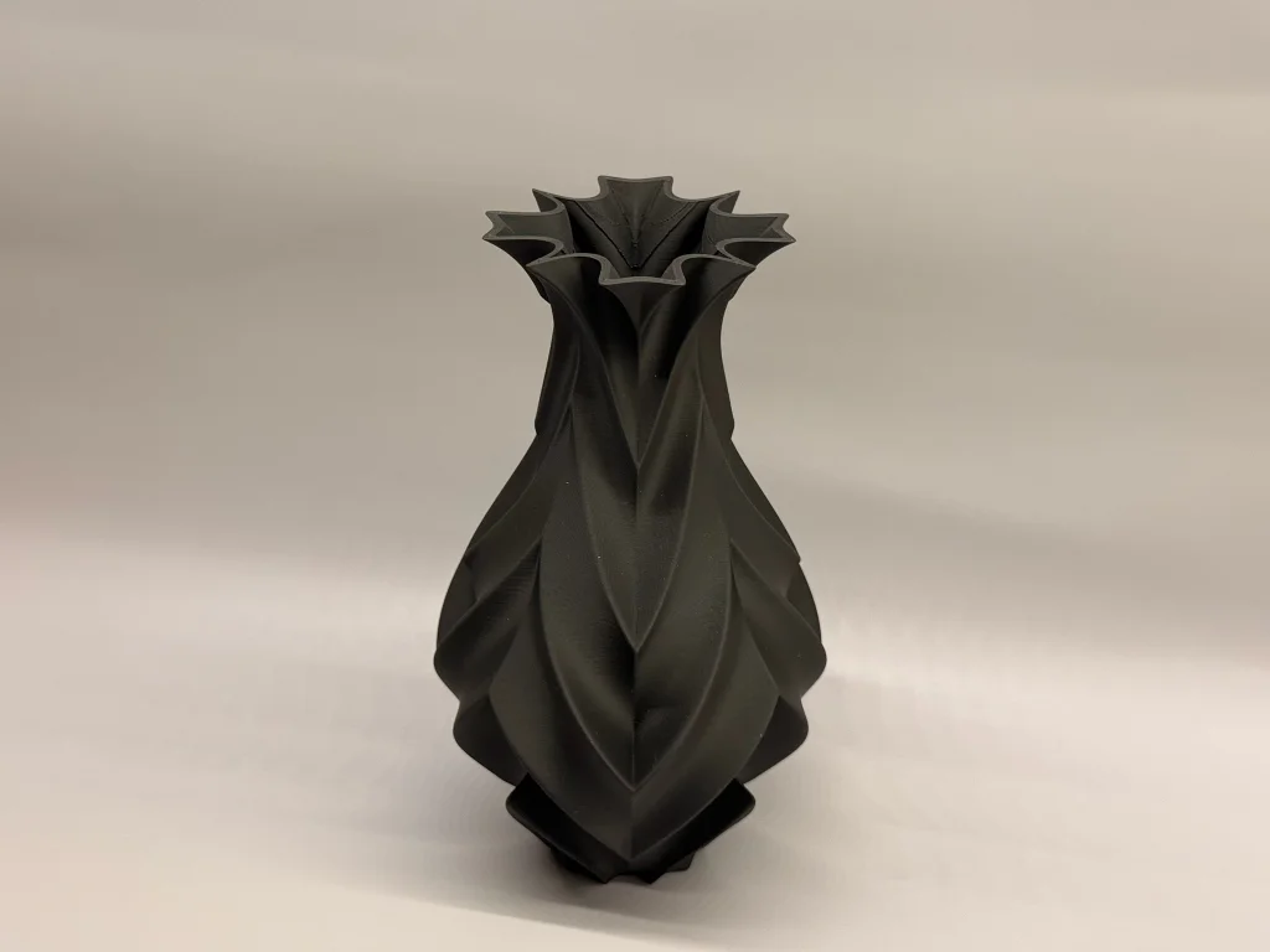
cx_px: 635
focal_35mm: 48
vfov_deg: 30.3
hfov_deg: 39.7
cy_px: 476
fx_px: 1761
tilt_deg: -24.6
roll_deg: -1.1
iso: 200
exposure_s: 1/60
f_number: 1.78
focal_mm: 6.76
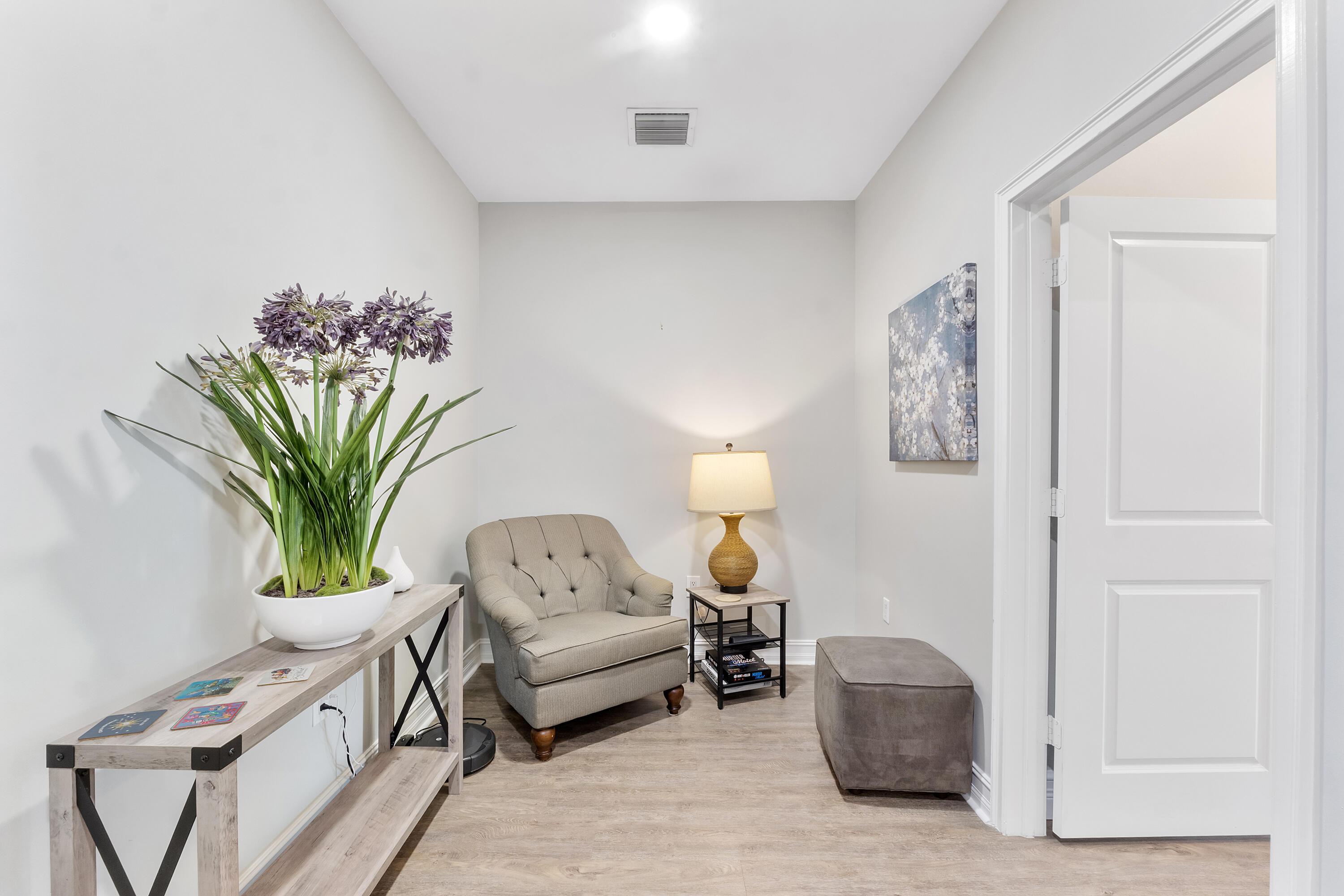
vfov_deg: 77.3
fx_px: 560
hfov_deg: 100.4
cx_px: 672
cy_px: 448
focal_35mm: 15
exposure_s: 1/1.67
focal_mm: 10
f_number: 11
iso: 160
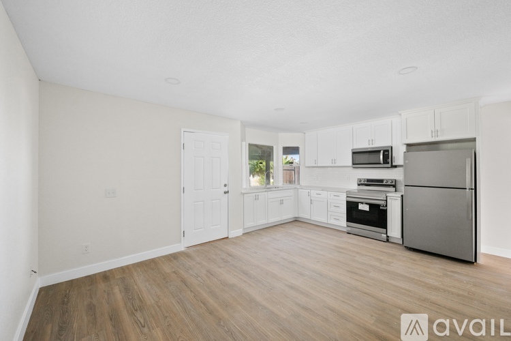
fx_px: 206
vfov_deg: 79.2
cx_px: 256
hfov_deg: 102.3
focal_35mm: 14
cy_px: 170
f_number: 8
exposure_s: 1/13
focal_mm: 14.5
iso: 400
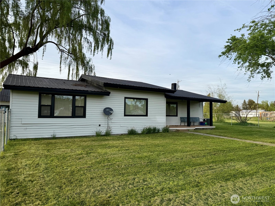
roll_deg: -0.7
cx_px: 138
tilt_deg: +2.3
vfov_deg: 56.8
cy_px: 103
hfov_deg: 71.6
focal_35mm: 24
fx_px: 191
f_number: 1.78
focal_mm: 6.76
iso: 80
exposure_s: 1/1337
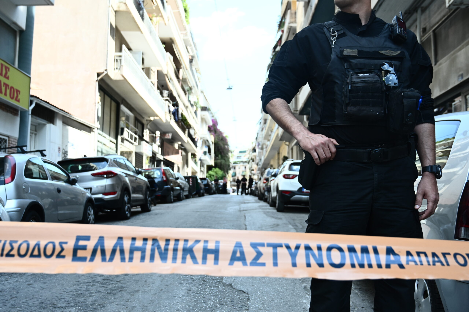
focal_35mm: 36
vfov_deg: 36.8
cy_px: 156
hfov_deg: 53.1
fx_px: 469
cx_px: 234
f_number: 4
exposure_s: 1/500
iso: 250
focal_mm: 24
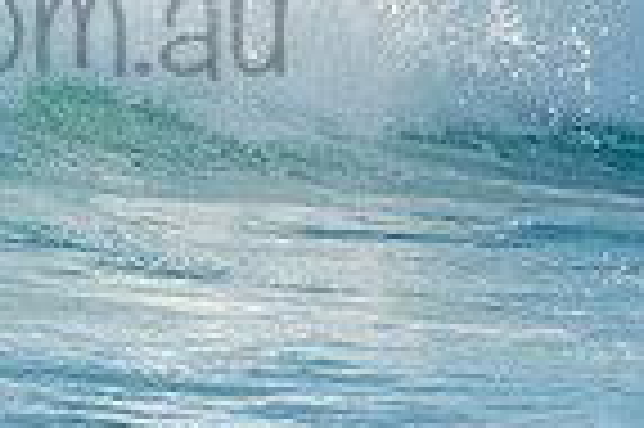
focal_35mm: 2442
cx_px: -189
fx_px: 43634
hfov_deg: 0.8
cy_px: -29
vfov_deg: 0.6
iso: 280
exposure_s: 1/1250
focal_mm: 400
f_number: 5.6
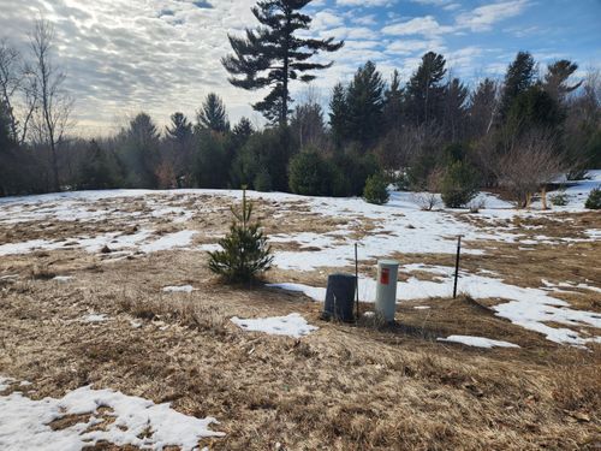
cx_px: 300
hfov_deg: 73.9
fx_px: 399
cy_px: 226
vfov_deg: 58.9
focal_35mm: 23
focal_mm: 5.4
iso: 20
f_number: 1.8
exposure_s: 1/2874
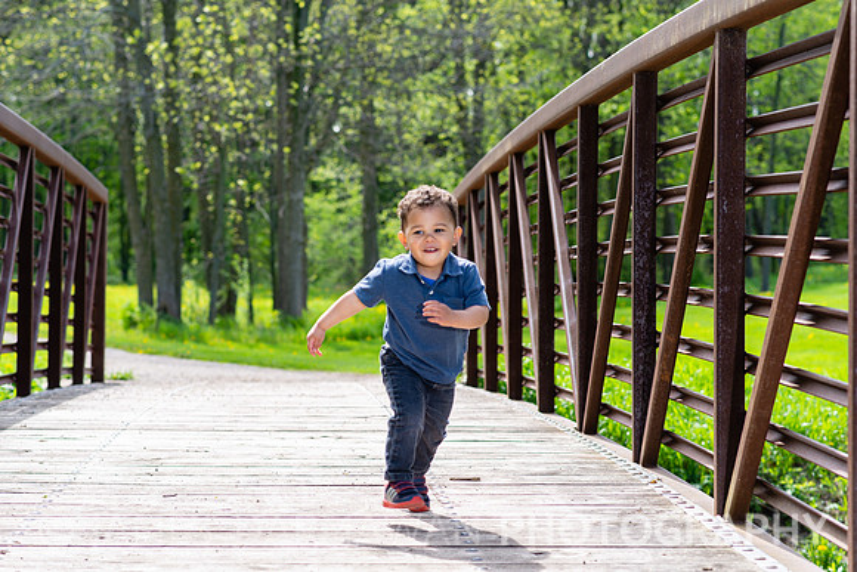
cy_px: 286
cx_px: 428
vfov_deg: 15.5
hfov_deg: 23.1
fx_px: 2095
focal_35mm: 88
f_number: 5
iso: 100
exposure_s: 1/200
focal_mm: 85
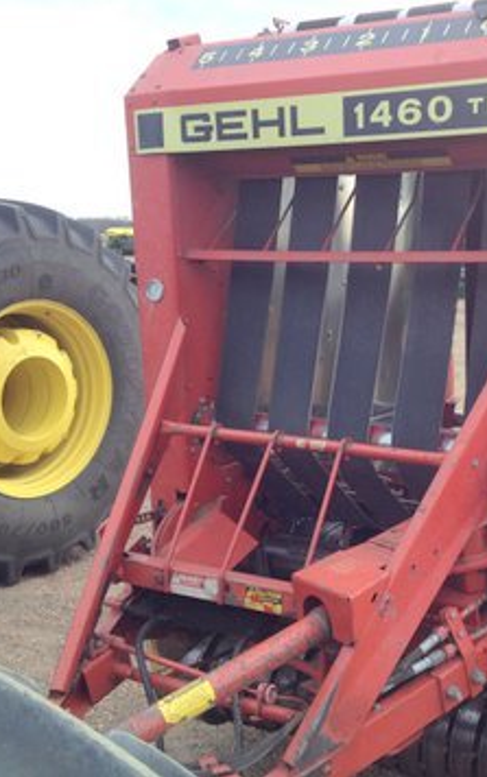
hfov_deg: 25.5
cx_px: 373
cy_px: 386
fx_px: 1060
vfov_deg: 40.3
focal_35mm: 50
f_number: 2.4
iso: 64
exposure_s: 1/381
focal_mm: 4.28
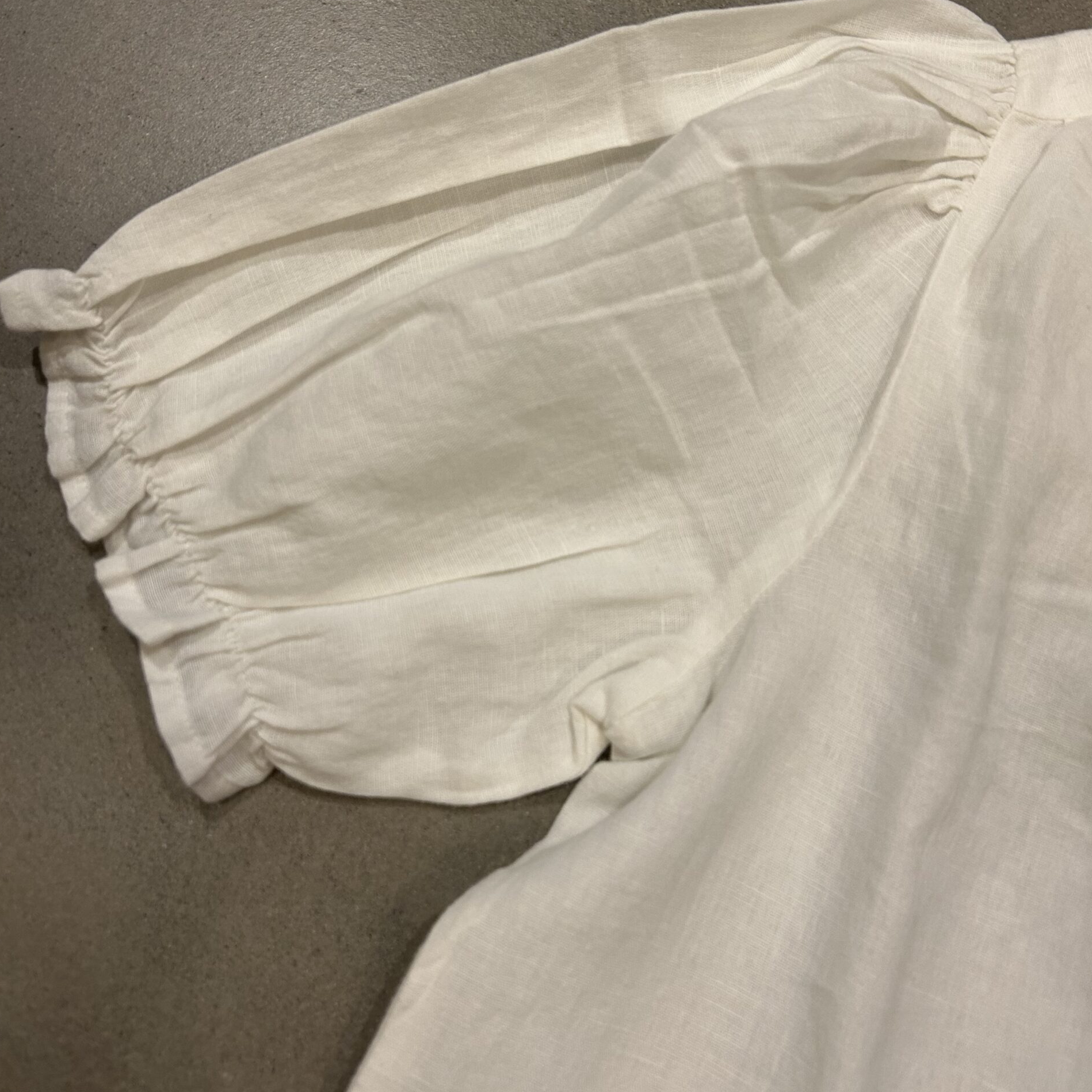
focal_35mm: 31
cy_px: 507
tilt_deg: -75.6
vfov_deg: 52.5
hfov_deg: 52.5
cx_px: 545
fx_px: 1106
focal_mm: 5.7
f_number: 1.5
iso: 125
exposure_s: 1/100
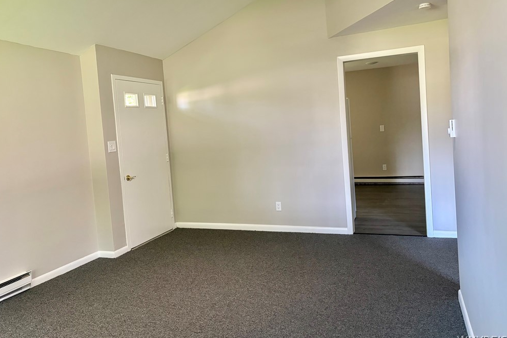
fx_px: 394
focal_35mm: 28
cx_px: 248
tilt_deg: -3.9
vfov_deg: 46.3
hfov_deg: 65.5
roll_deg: +4.4
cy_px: 152
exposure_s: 1/60
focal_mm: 5.96
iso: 250
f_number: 1.6
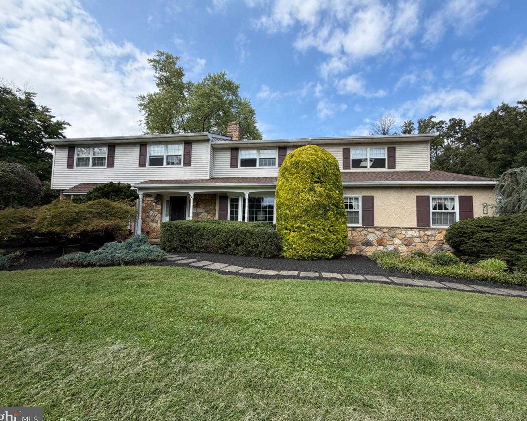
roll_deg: +0.2
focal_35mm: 15
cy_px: 213
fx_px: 234
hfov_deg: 96.8
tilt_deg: +4.2
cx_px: 261
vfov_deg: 84.0
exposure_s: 1/770
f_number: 2.2
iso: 32
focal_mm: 2.22
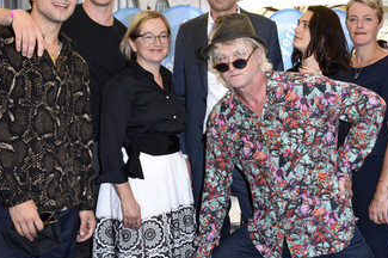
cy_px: 102
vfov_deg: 26.9
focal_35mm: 50
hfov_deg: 39.6
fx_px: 538
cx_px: 215
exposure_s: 1/160
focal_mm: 24
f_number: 6.3
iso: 200
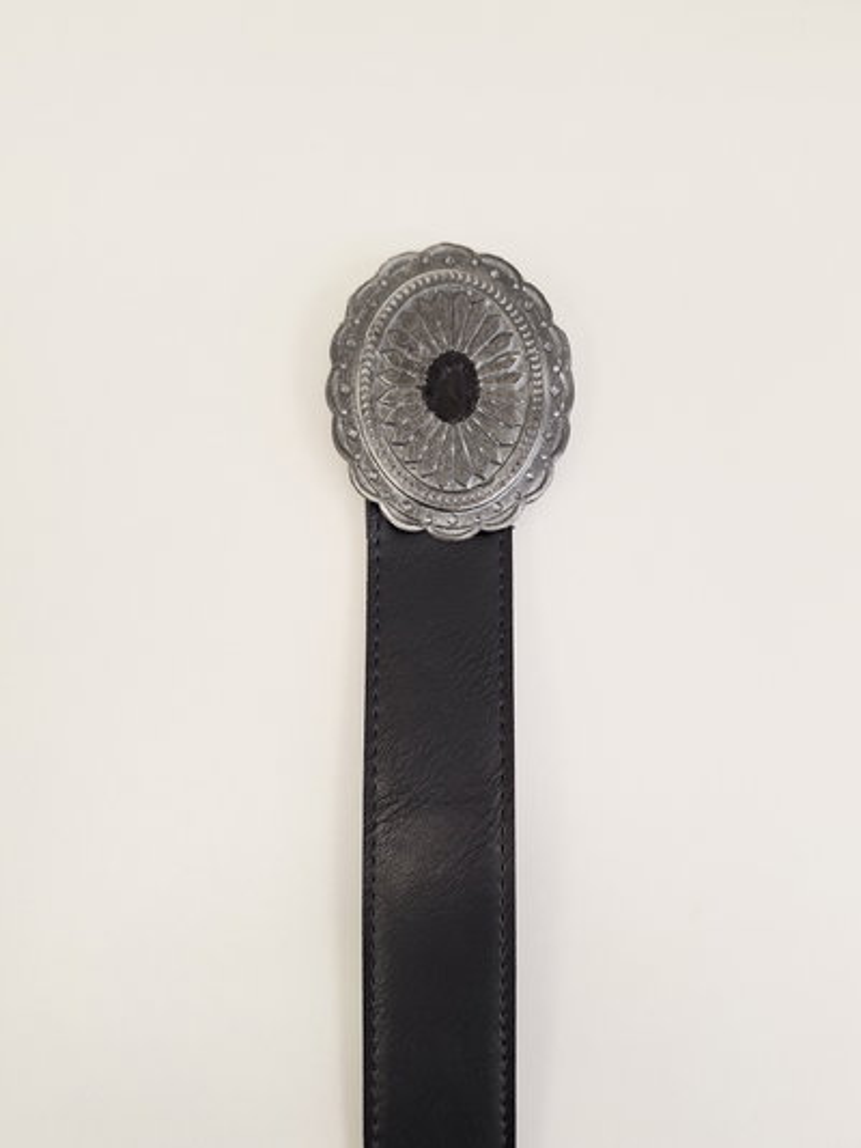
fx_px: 762
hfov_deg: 58.9
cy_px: 574
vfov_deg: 73.9
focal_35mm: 23
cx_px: 430
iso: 50
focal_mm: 5.54
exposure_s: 1/50
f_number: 1.8
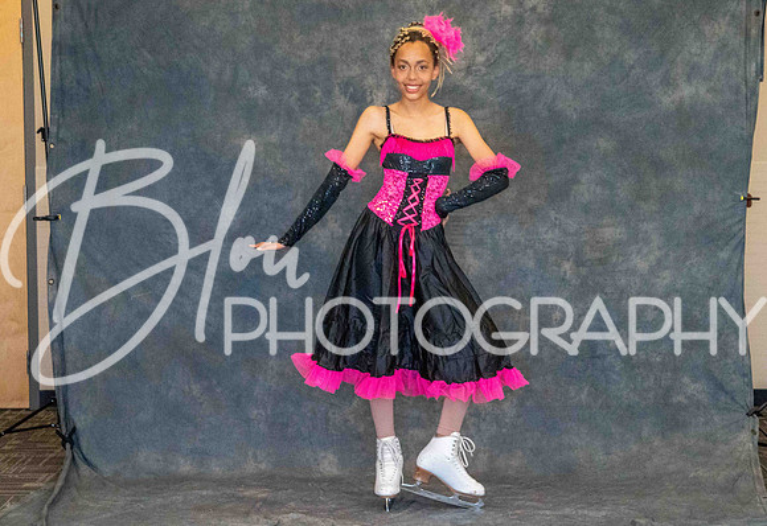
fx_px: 1962
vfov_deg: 15.3
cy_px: 259
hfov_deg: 22.1
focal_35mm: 91
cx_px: 351
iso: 25600
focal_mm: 85
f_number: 9
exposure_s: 1/250
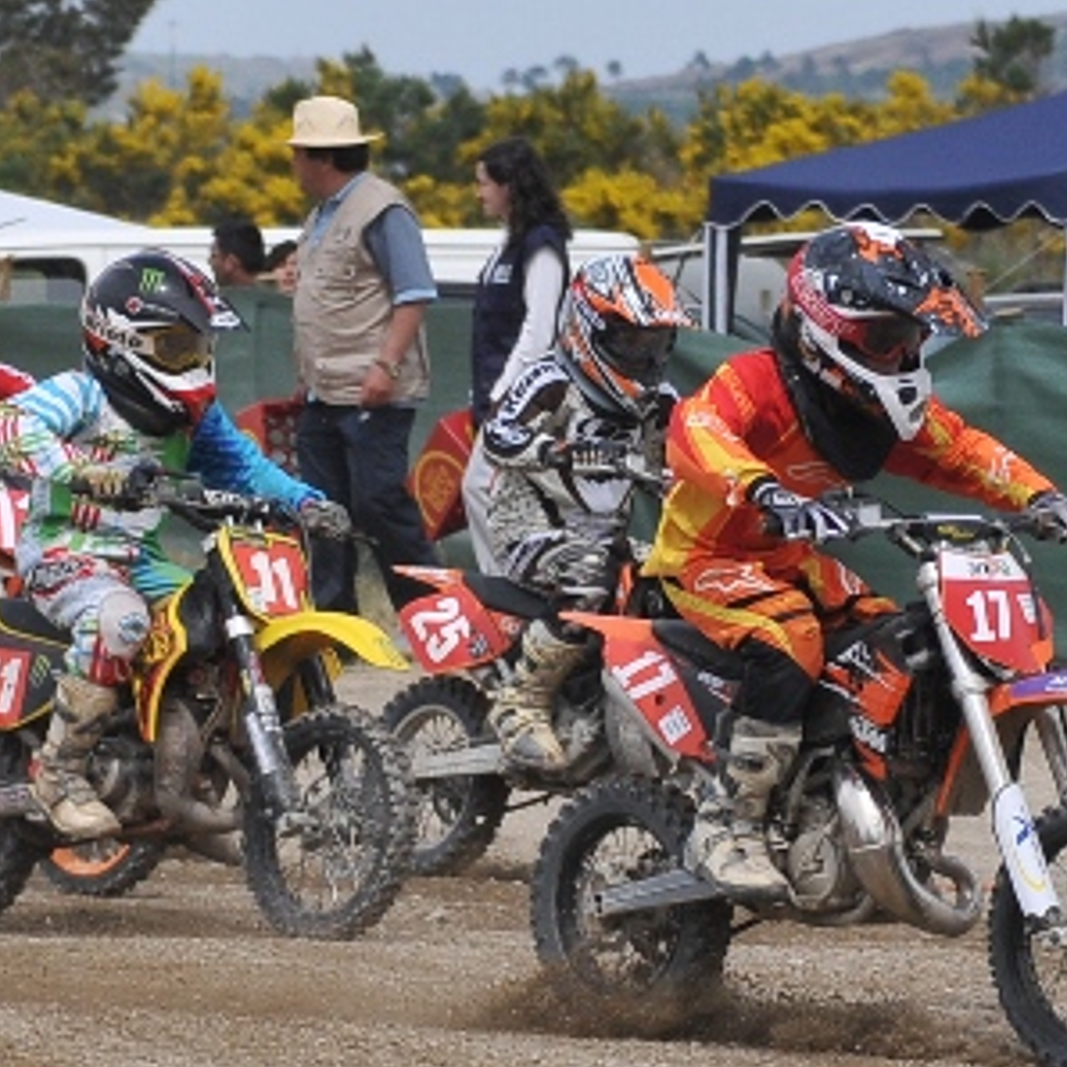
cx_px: 448
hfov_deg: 11.3
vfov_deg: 11.3
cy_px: 534
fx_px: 5370
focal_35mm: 154
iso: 400
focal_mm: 80
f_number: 4
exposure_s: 1/3200
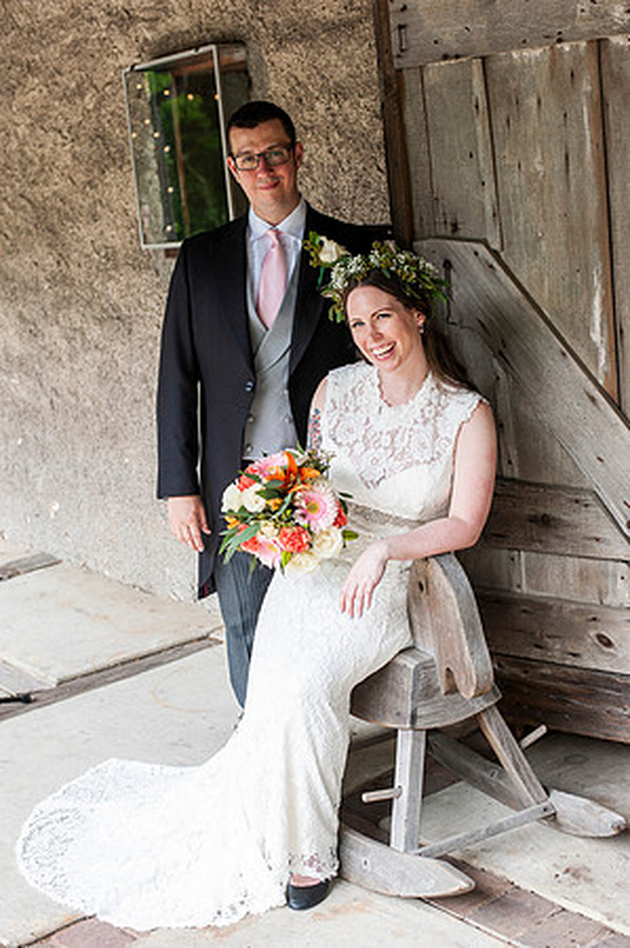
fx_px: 1315
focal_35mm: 50
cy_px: 474
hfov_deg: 26.9
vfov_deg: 39.6
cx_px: 315
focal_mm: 50
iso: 640
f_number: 4.5
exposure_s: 1/500
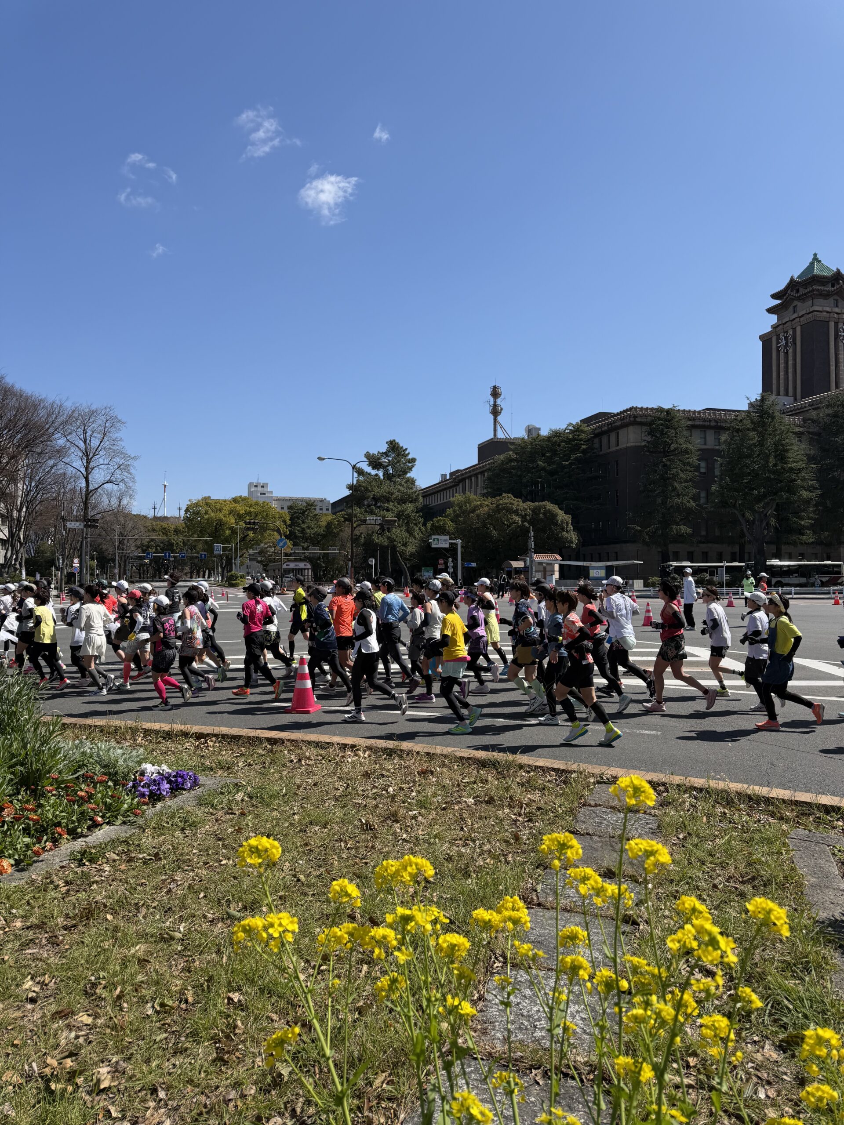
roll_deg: -1.2
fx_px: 780
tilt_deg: +1.3
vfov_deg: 71.6
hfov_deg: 56.8
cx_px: 422
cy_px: 562
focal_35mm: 24
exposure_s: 1/4975
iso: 80
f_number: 1.78
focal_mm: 6.76
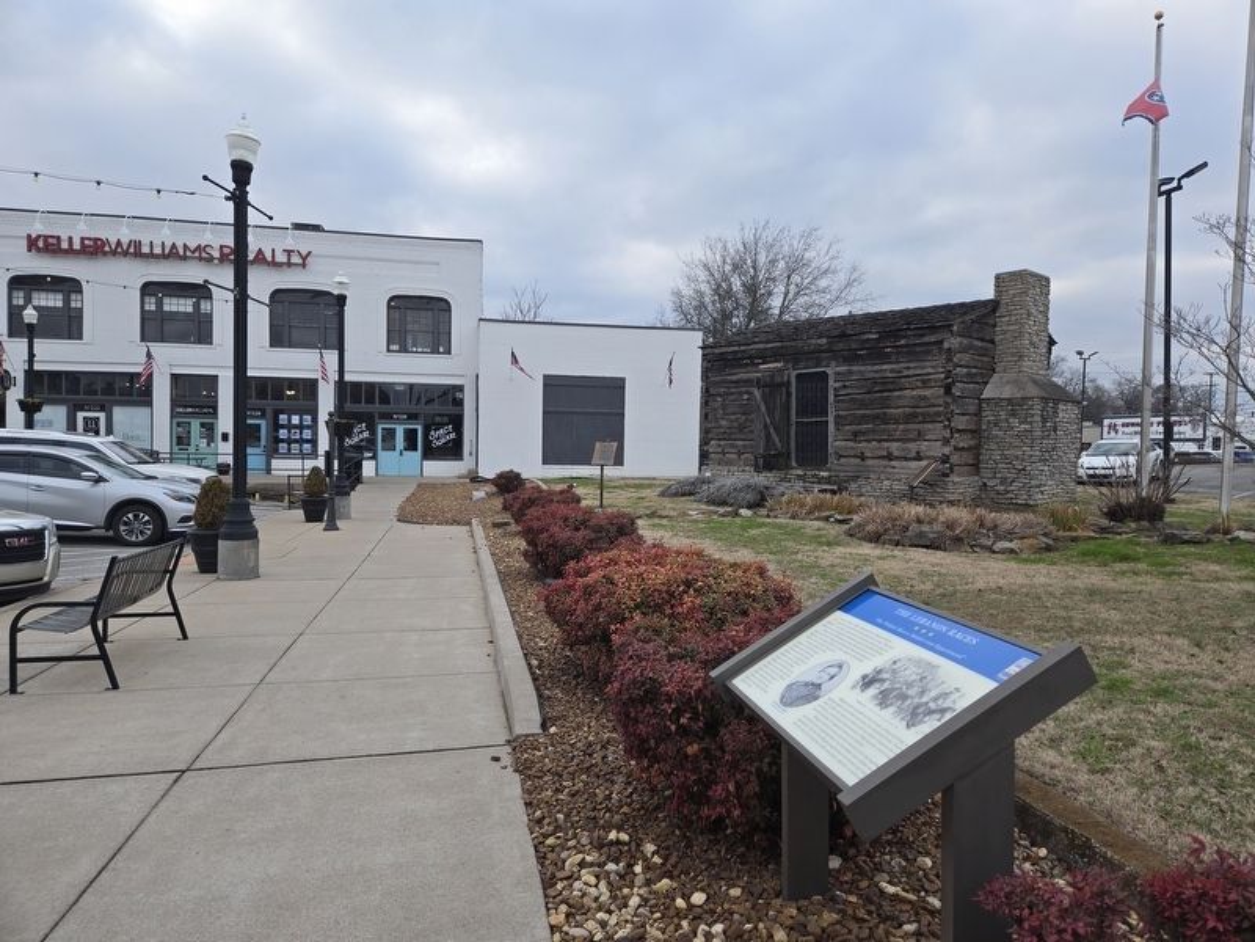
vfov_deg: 58.9
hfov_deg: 73.9
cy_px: 471
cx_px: 628
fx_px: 834
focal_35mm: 23
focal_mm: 5.4
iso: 25
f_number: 1.8
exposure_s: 1/400
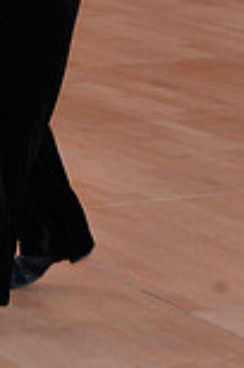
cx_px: -66
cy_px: -124
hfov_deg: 4.0
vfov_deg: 6.0
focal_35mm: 340
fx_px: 3472
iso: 2000
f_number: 6.3
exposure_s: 1/250
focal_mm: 90
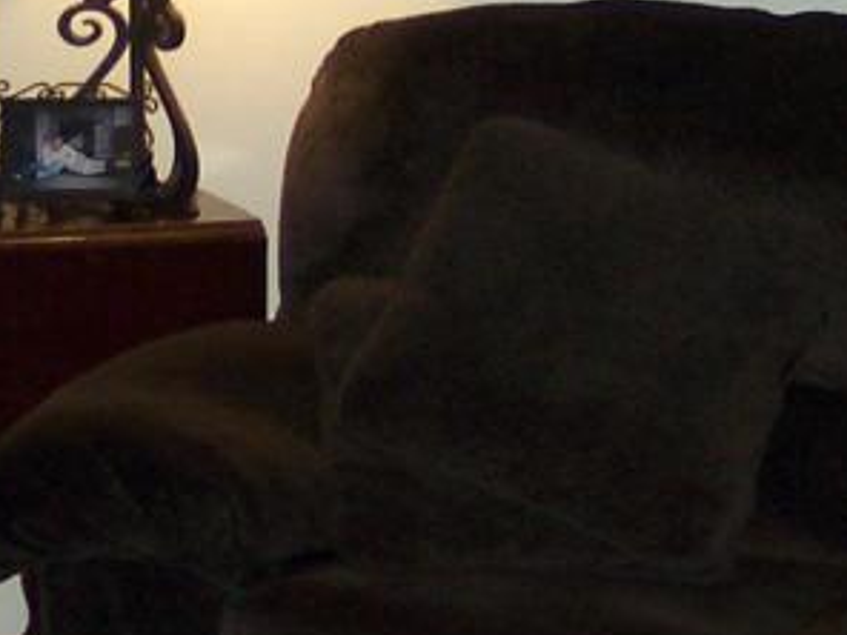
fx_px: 3475
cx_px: 200
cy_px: 449
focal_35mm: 142
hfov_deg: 13.8
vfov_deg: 10.4
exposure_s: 1/30
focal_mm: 8
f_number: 2.8
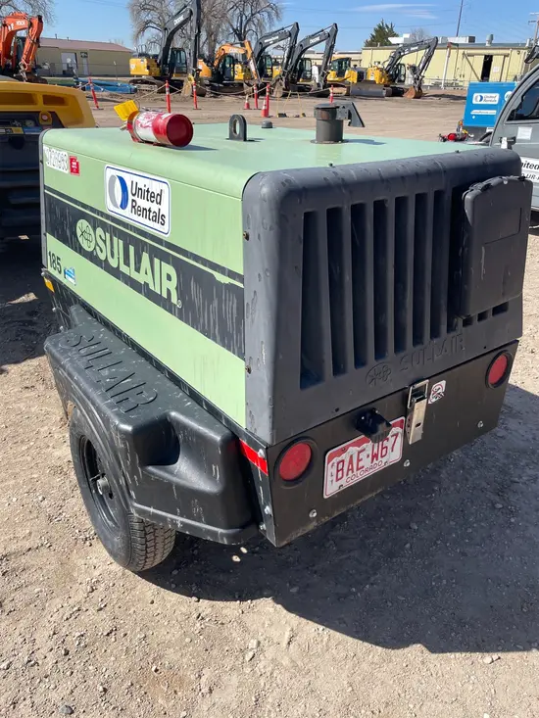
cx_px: 270
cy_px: 359
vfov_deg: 67.3
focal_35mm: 26
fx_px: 540
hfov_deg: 53.1
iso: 32
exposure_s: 1/2506
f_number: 1.6
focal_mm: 4.2
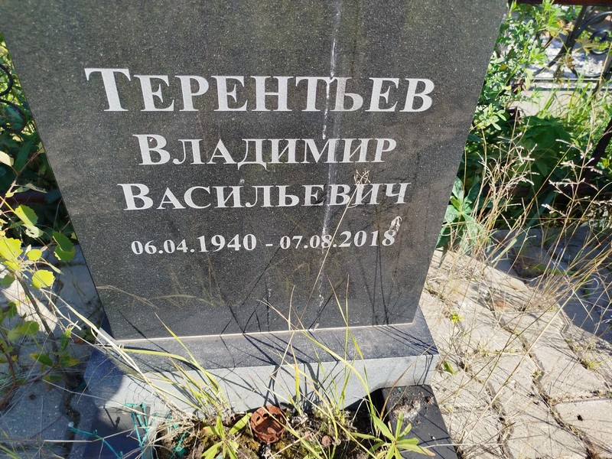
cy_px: 230
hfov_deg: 71.6
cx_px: 306
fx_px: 424
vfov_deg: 56.8
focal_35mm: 24
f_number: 1.7
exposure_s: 1/508
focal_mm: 5.31
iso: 50
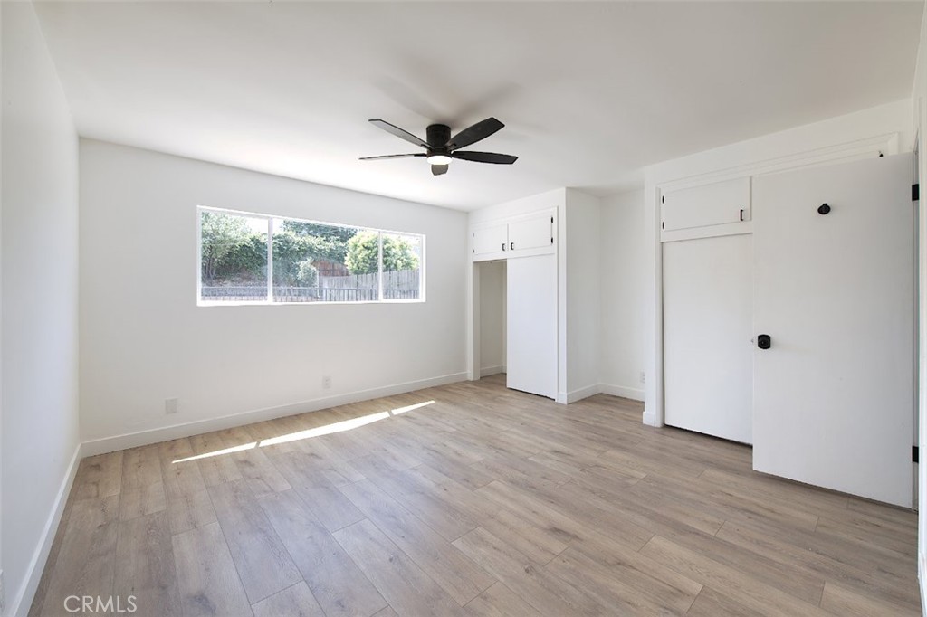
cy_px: 308
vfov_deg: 81.2
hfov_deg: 104.3
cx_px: 464
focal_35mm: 14
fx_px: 360
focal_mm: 14
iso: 64
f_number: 8
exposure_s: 1/50
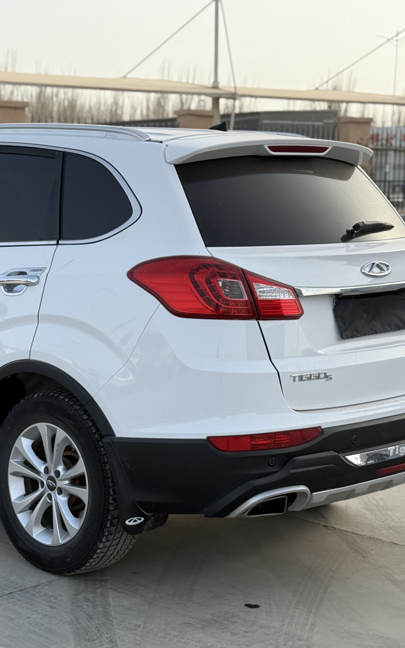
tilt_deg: -5.8
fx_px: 1201
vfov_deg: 30.2
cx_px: 77
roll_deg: -0.7
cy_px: 324
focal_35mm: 68
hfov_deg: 18.9
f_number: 1.78
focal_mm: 6.76
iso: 80
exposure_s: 1/2088
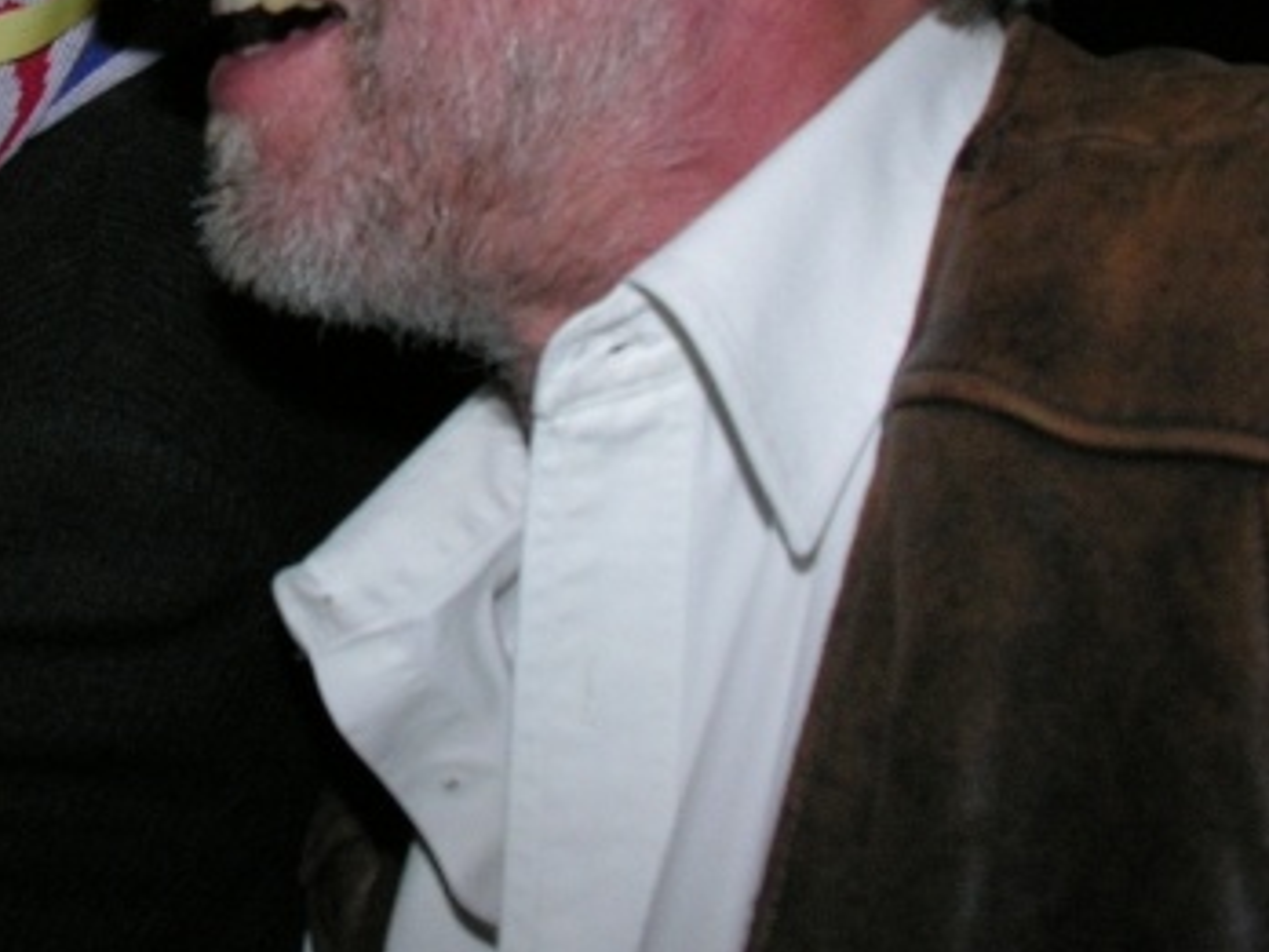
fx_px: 3116
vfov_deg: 16.9
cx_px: 51
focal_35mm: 85
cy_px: -47
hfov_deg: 22.3
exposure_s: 1/60.1
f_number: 4
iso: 200
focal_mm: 9.5
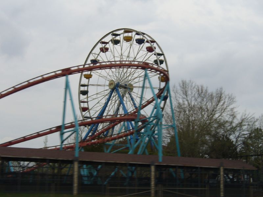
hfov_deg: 25.0
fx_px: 593
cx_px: 132
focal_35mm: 78
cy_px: 98
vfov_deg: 18.9
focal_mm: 12.8
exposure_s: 1/80
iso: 80
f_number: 3.3
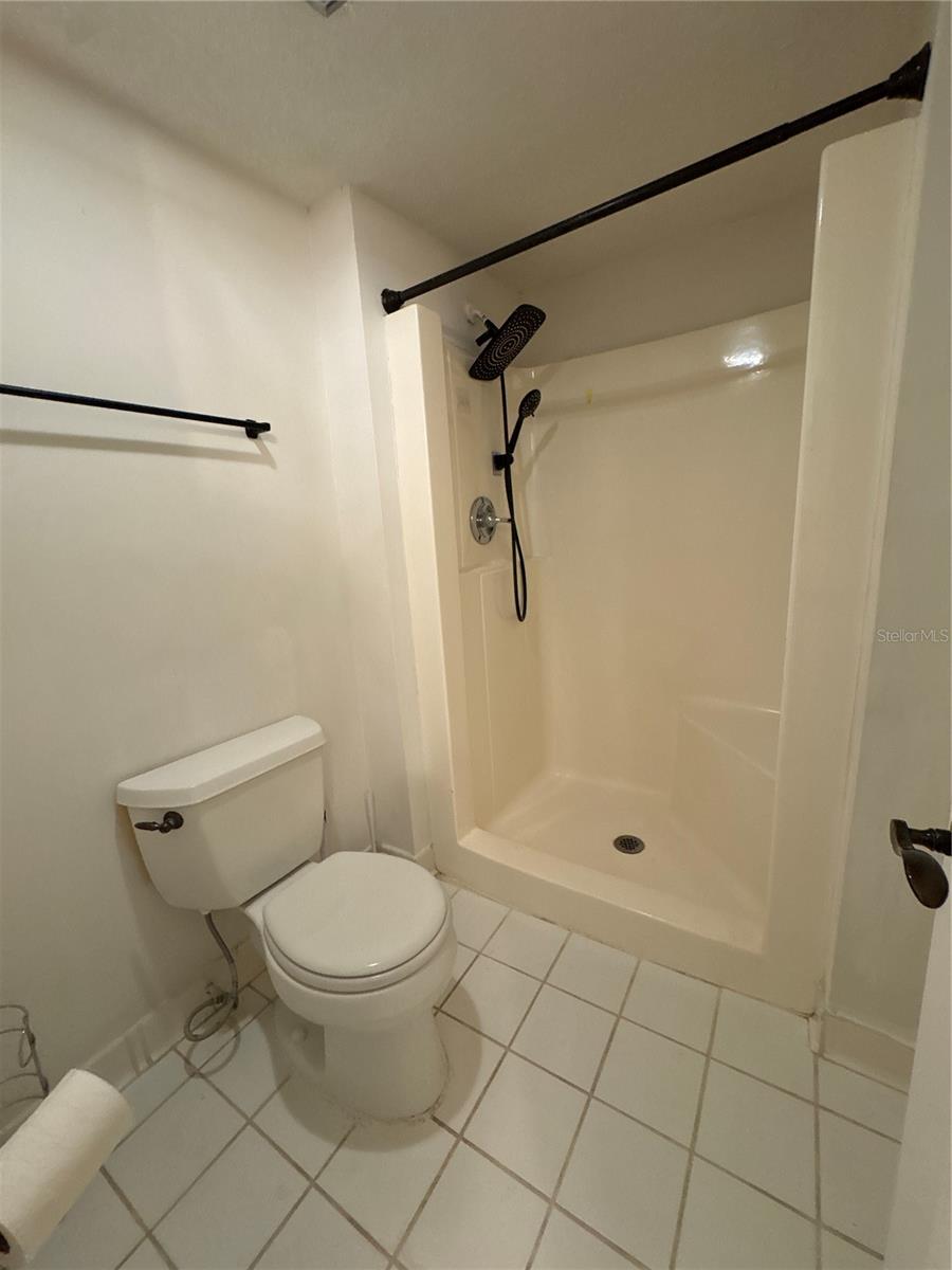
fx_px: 513
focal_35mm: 14
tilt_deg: -12.1
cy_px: 635
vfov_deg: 102.1
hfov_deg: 85.7
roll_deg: +3.9
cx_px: 476
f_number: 2.2
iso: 400
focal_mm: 2.22
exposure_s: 1/60
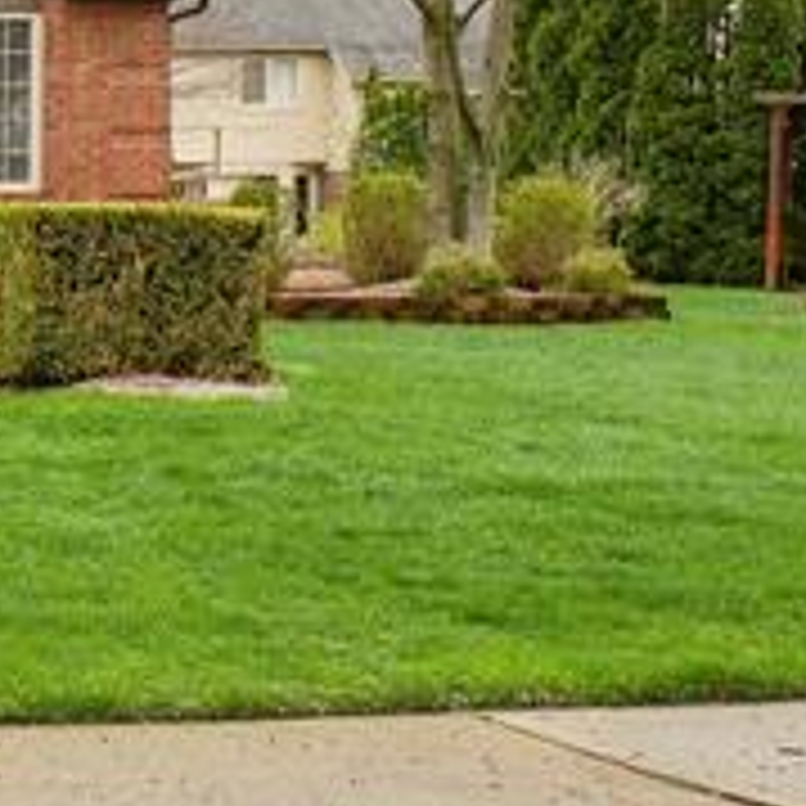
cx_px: -973
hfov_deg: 13.6
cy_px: 297
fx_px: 2687
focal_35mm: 102
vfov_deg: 17.0
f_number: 8
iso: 100
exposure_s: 1/90
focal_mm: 14
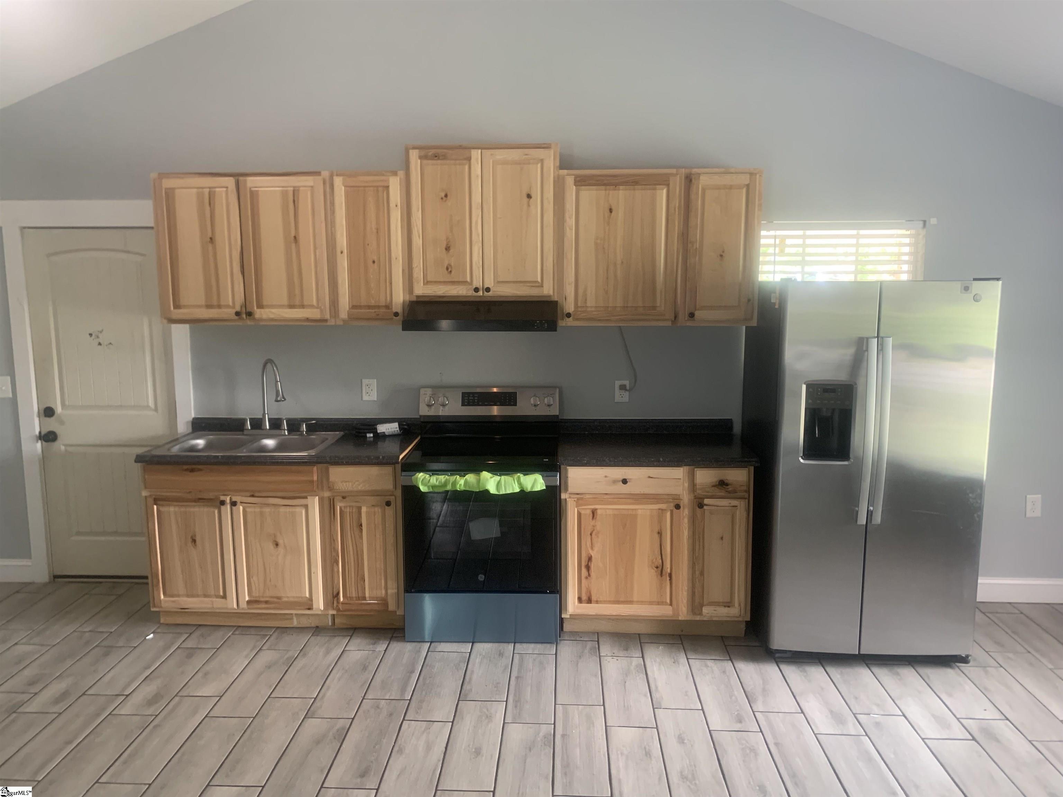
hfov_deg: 67.3
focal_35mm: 26
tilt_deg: -6.8
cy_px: 398
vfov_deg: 53.1
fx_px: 798
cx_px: 532
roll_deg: +1.4
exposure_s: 1/60
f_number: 1.8
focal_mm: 4.25
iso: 200
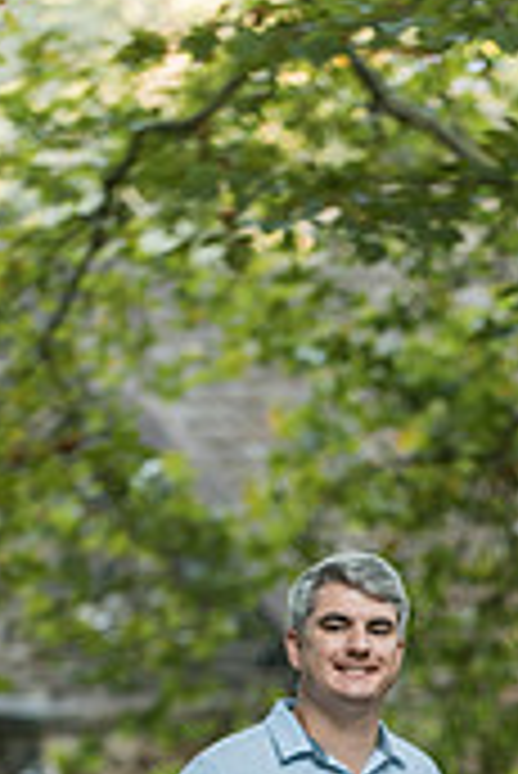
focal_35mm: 314
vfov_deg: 6.5
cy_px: 832
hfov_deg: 4.4
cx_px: 640
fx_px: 6763
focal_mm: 120
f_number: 3.2
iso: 800
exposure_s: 1/400
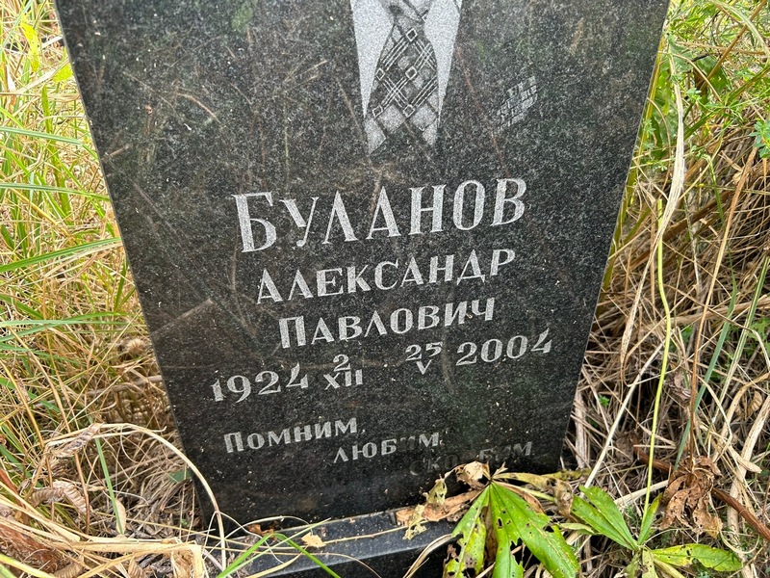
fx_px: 578
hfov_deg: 67.3
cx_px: 385
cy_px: 289
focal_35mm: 26
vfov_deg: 53.1
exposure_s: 1/153
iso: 64
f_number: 1.5
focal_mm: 5.7
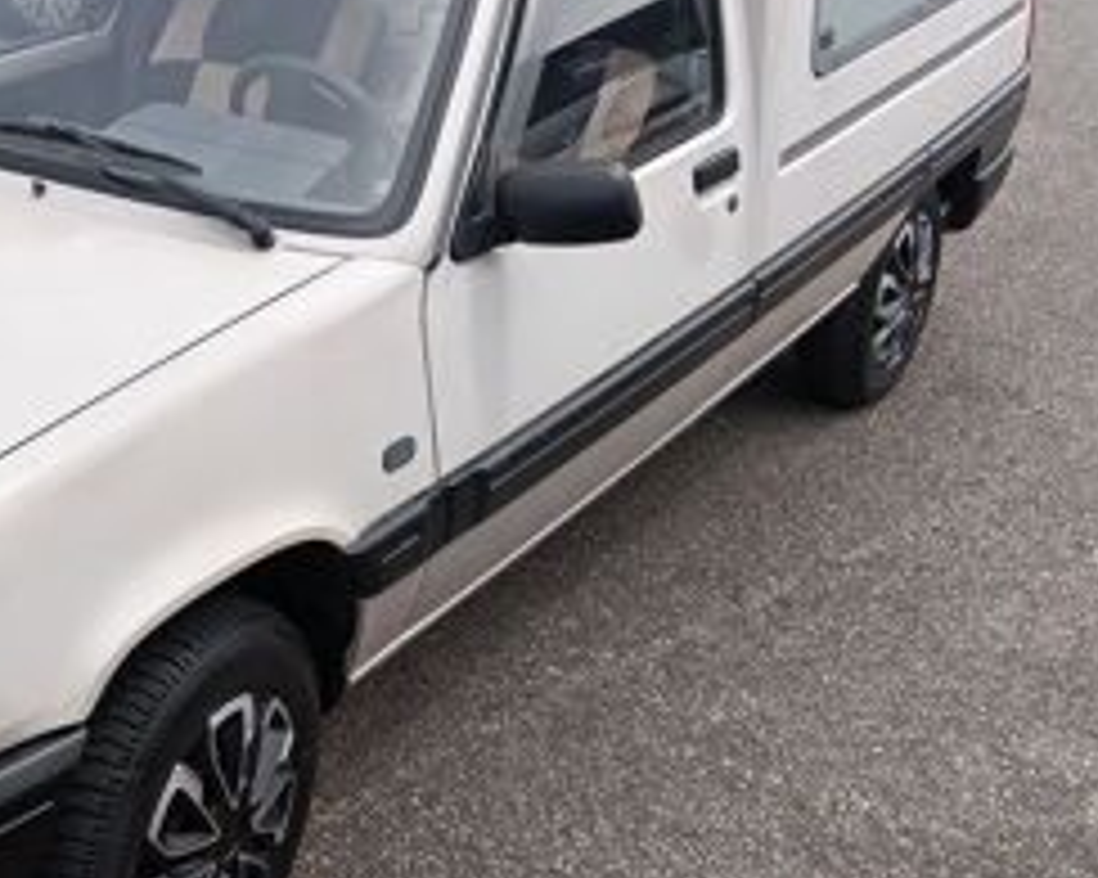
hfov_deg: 36.0
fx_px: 1624
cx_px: 202
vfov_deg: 30.2
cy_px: 380
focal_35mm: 50
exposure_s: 1/292
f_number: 1.8
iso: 50
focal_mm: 3.96
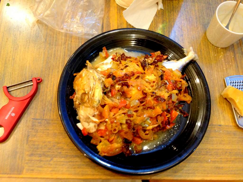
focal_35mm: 35
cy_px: 91
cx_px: 122
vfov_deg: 40.7
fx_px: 246
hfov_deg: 52.6
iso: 250
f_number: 2.4
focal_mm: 4.28
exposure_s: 1/20
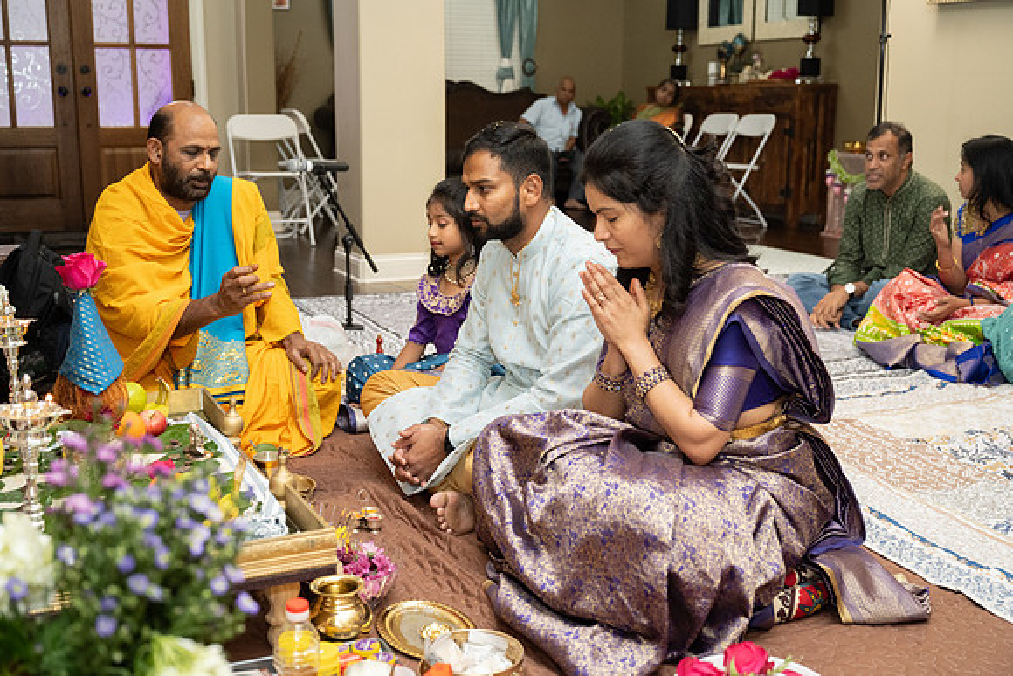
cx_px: 506
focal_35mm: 40
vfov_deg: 33.2
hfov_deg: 48.2
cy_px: 338
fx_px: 1133
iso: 1000
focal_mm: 40
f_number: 3.5
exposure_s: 1/160
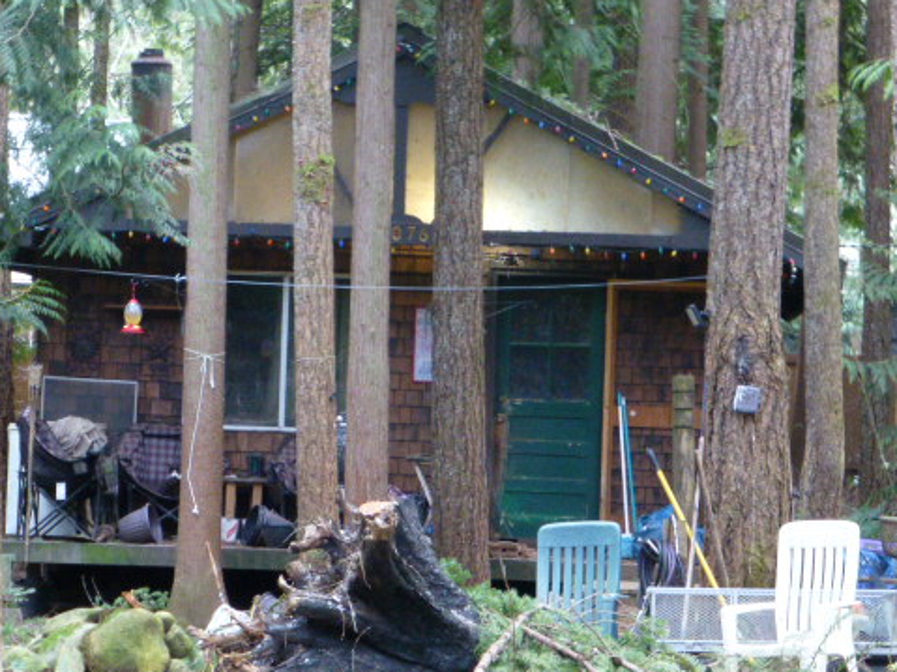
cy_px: 339
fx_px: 4223
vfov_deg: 9.1
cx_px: 330
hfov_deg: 12.1
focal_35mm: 163
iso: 800
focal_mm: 21.8
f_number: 5.4
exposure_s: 1/15
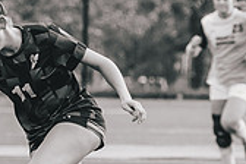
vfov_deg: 1.5
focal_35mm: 913
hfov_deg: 2.3
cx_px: 113
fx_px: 6238
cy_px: 128
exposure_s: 1/800
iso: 800
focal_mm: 218
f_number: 6.3
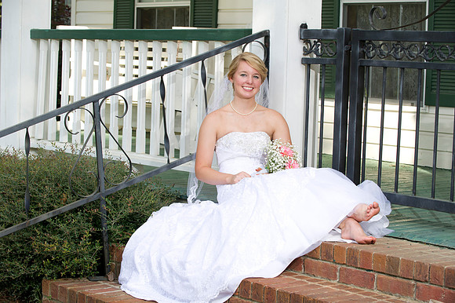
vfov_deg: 15.9
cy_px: 152
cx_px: 228
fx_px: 1086
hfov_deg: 23.7
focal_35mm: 86
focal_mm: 86
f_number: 5.6
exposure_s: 1/250
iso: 320
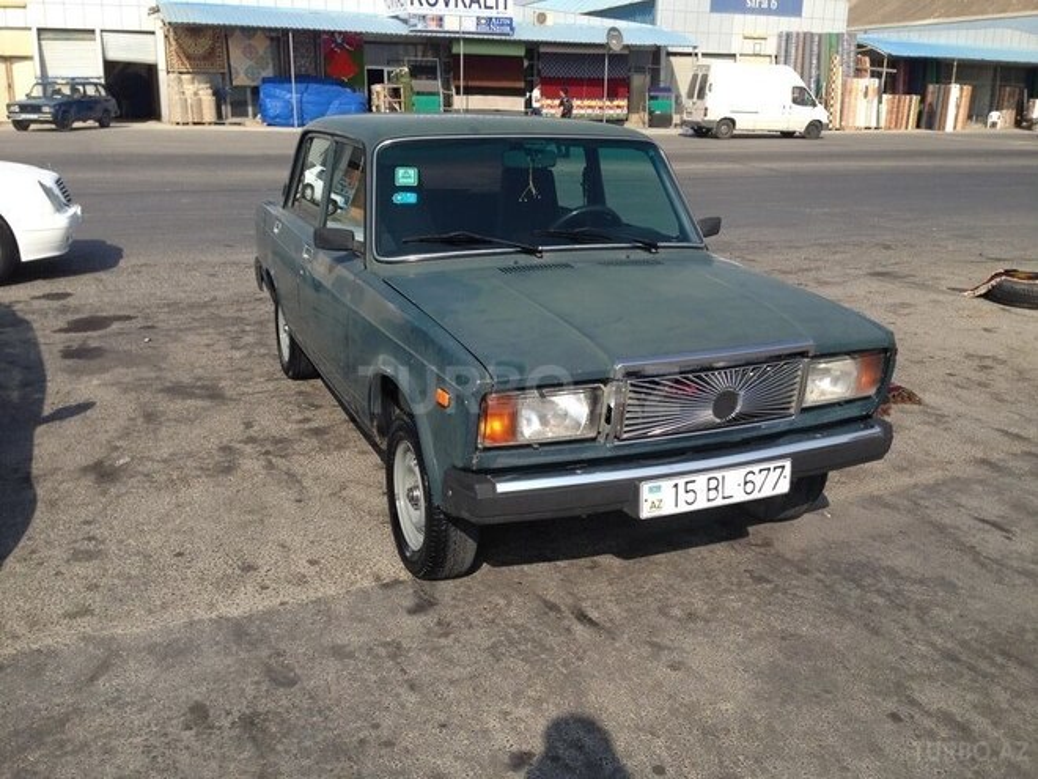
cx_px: 519
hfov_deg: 55.4
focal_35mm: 33
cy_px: 390
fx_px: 990
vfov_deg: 42.9
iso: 50
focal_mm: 4.12
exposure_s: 1/1261
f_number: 2.4
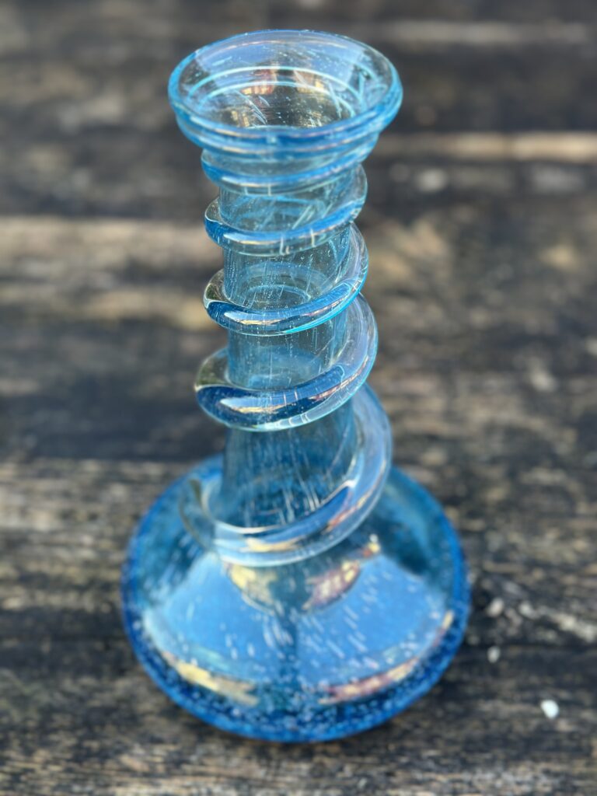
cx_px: 298
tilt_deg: -42.1
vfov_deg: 39.7
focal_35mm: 48
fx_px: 1104
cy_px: 398
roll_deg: +0.1
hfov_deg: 30.3
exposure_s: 1/121
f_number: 1.78
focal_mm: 6.86
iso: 125
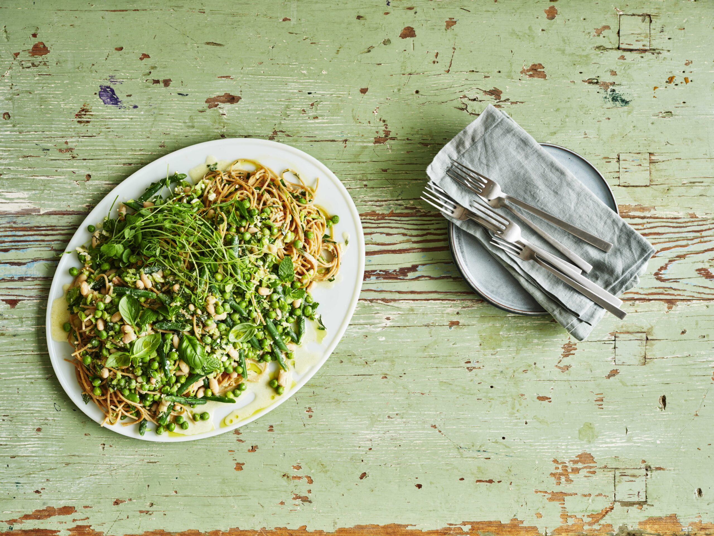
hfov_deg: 37.5
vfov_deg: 28.6
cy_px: 268
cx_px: 357
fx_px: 1052
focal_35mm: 51
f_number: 8
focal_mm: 64
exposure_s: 1/15
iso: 400
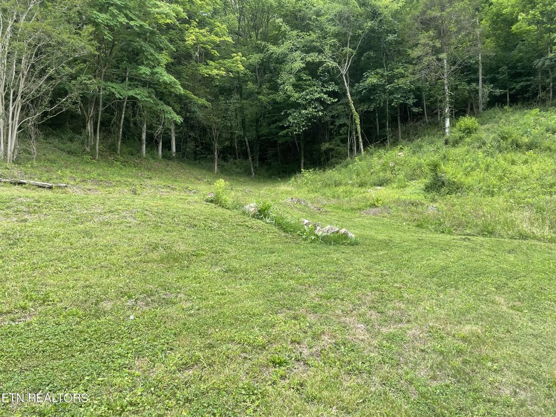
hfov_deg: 67.3
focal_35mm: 26
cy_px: 208
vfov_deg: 53.1
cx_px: 278
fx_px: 418
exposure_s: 1/888
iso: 32
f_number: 1.6
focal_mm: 4.2
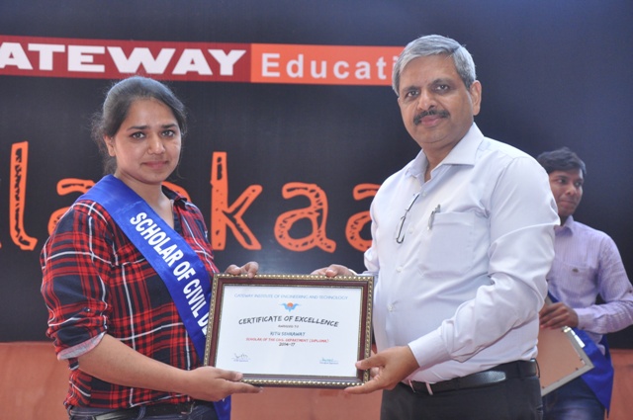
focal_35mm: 72
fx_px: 1264
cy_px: 210
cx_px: 316
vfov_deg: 18.9
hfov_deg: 28.1
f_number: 8
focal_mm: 48
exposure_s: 1/250
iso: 1000
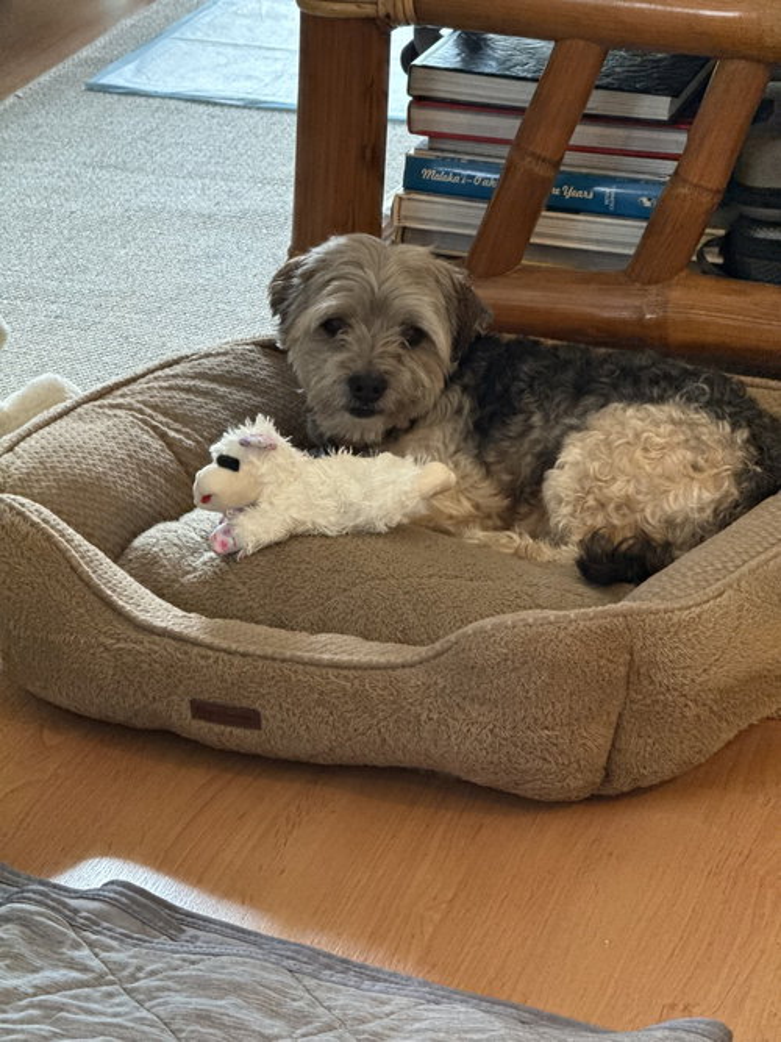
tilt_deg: -21.2
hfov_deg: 12.3
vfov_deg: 16.4
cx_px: 390
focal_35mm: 120
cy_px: 521
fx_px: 3611
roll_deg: -1.7
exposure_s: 1/40
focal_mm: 15.66
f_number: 2.8
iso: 800
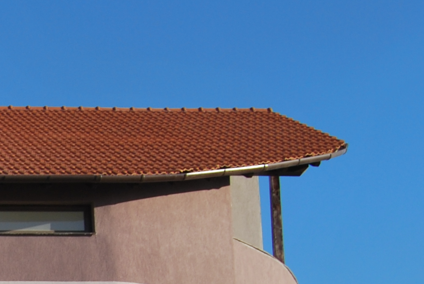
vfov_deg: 8.5
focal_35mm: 153
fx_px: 1804
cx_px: -400
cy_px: 558
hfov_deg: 12.0
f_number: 9
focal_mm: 24
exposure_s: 1/200
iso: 100
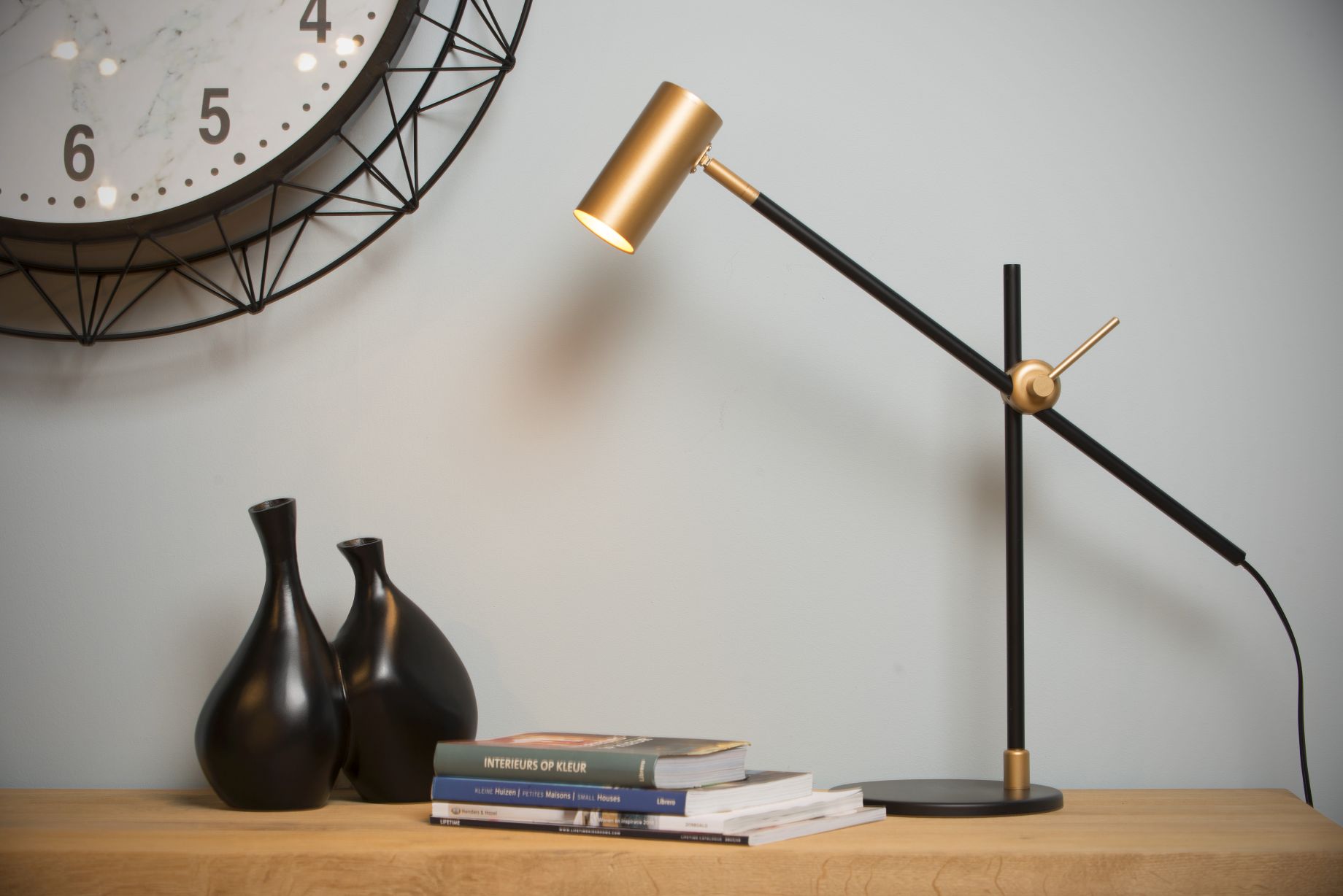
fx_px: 3209
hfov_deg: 23.6
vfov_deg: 15.9
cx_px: 672
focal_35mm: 86
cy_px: 448
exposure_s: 1/3
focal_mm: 86
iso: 125
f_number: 10
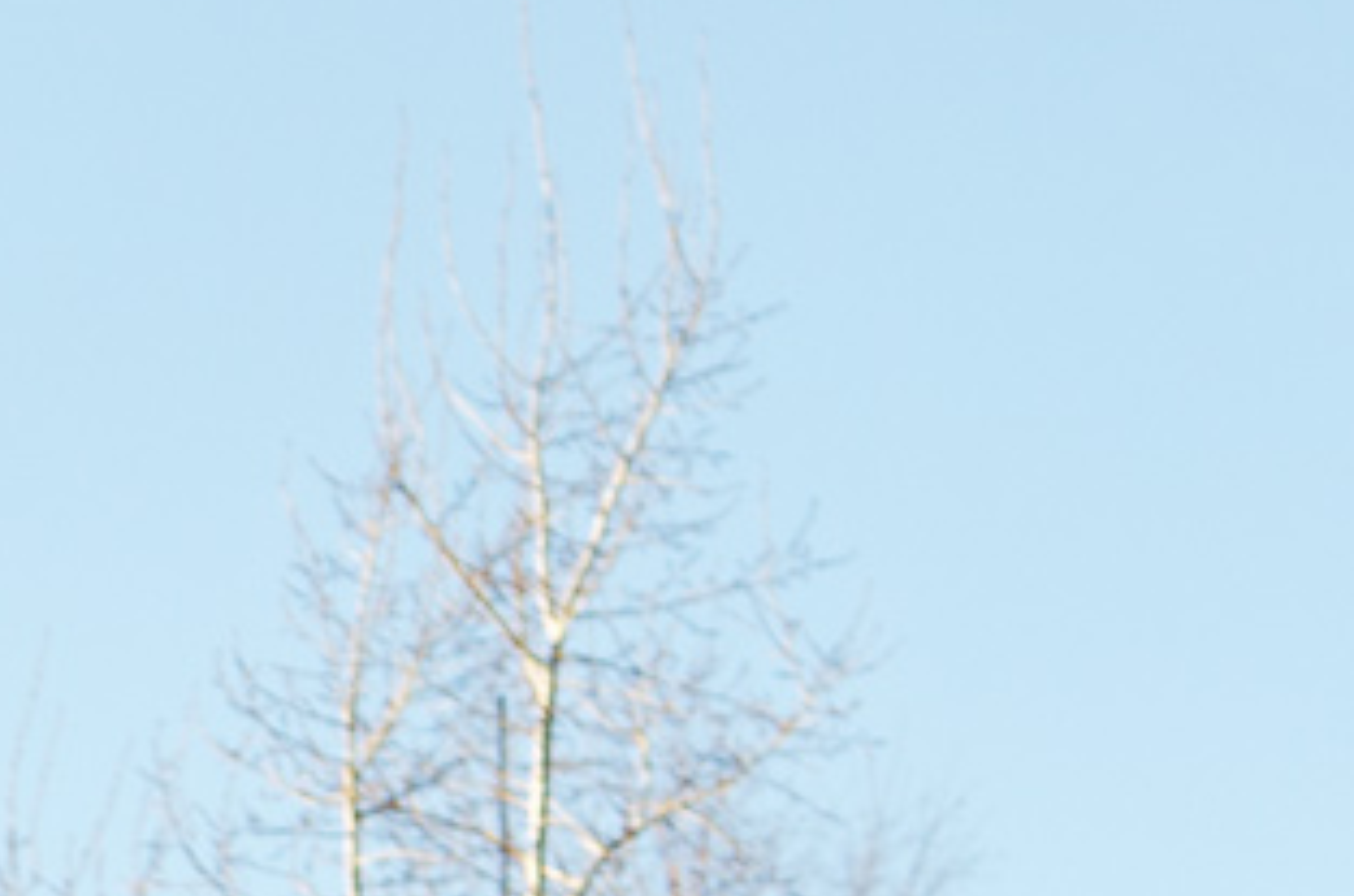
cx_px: -1263
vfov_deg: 4.5
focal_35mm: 299
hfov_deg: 6.7
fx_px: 11217
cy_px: 1413
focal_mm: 48
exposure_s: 1/250
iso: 200
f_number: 7.1
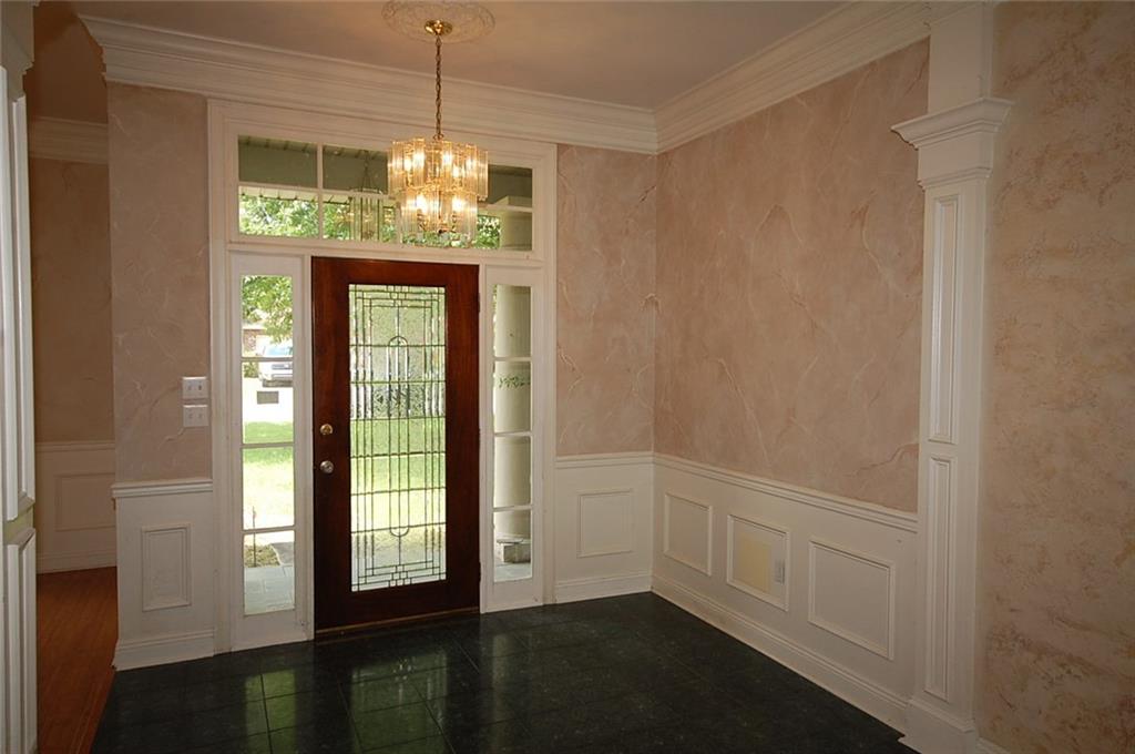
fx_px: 756
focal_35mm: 24
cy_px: 377
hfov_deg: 73.8
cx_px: 568
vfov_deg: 53.0
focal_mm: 16
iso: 400
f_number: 5.6
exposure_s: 1/125
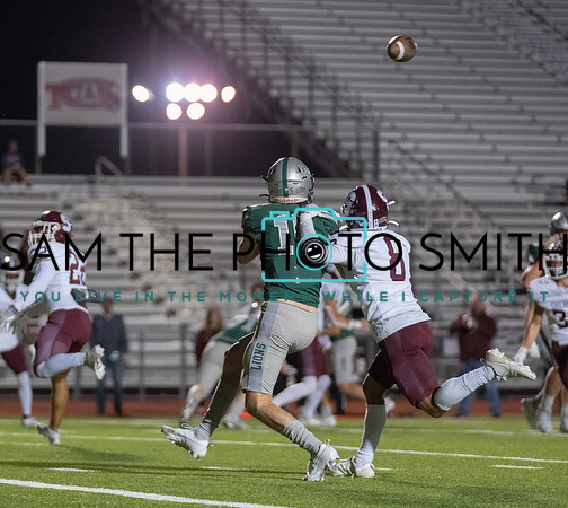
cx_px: 169
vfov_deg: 6.6
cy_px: 285
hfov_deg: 7.4
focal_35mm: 248
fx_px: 4367
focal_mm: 150
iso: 8000
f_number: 2.8
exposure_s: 1/1000
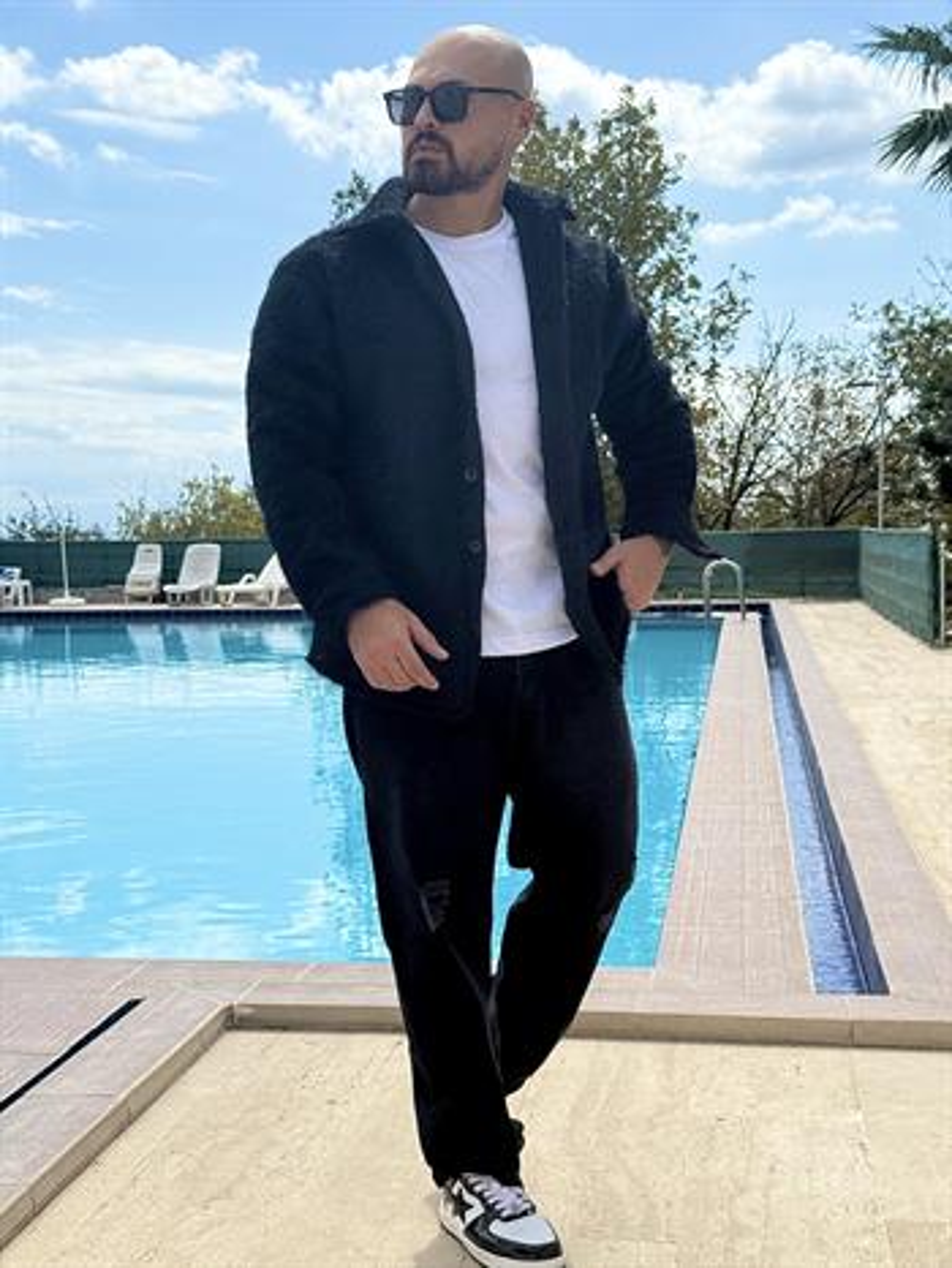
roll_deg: -0.4
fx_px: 1759
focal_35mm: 48
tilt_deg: -3.4
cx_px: 476
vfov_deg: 39.6
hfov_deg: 30.3
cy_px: 634
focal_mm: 6.76
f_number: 1.78
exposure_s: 1/7874
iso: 80
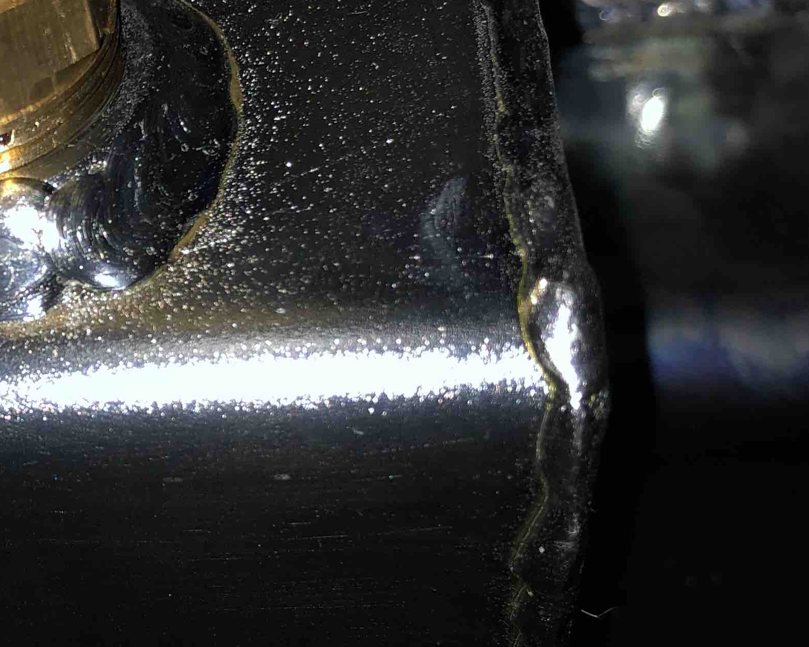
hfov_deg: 25.3
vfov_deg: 21.9
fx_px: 1676
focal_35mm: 70
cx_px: -64
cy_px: 322
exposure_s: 1/37
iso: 20
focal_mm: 4
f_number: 1.8
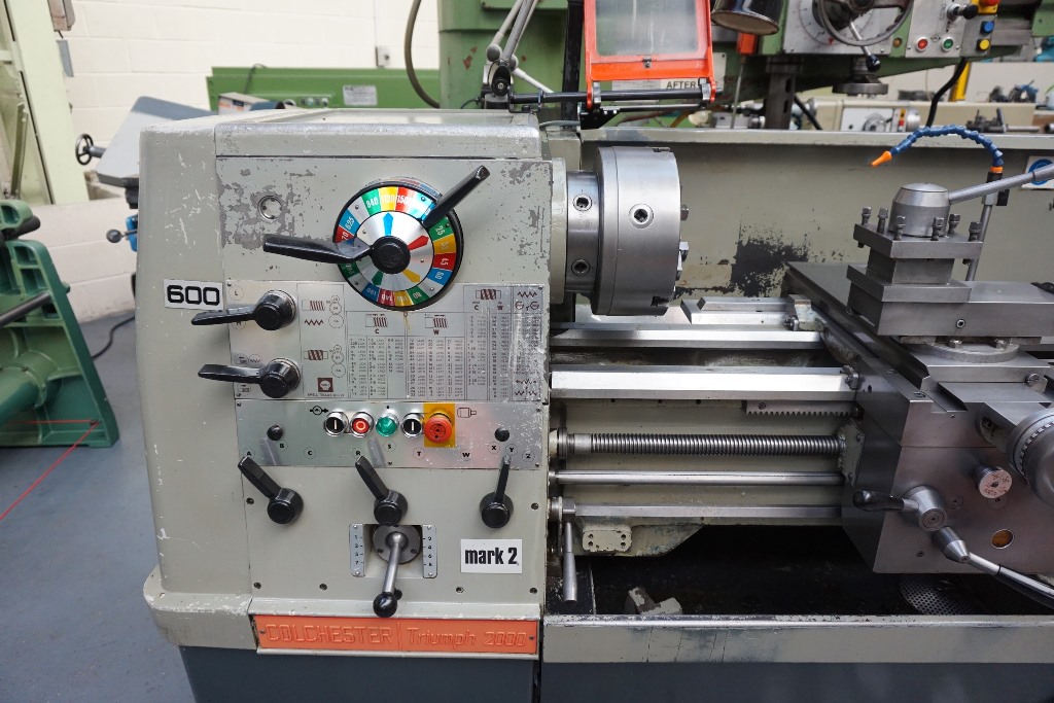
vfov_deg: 53.1
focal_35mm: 24
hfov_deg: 73.7
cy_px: 352
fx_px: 703
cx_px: 527
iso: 1000
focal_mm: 16
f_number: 4
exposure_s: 1/160
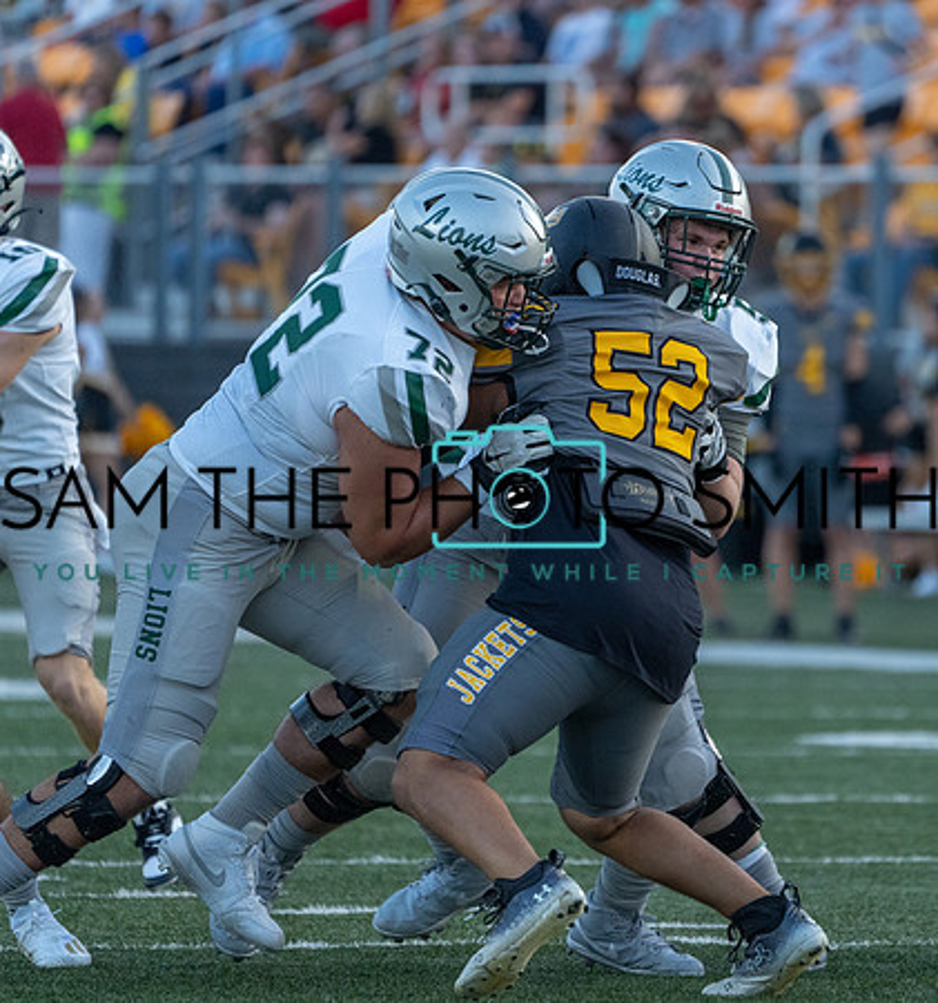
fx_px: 15566
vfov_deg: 3.7
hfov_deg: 3.5
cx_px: 763
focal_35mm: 491
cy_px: 494
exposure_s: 1/1000
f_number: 5.6
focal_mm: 367
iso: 2500
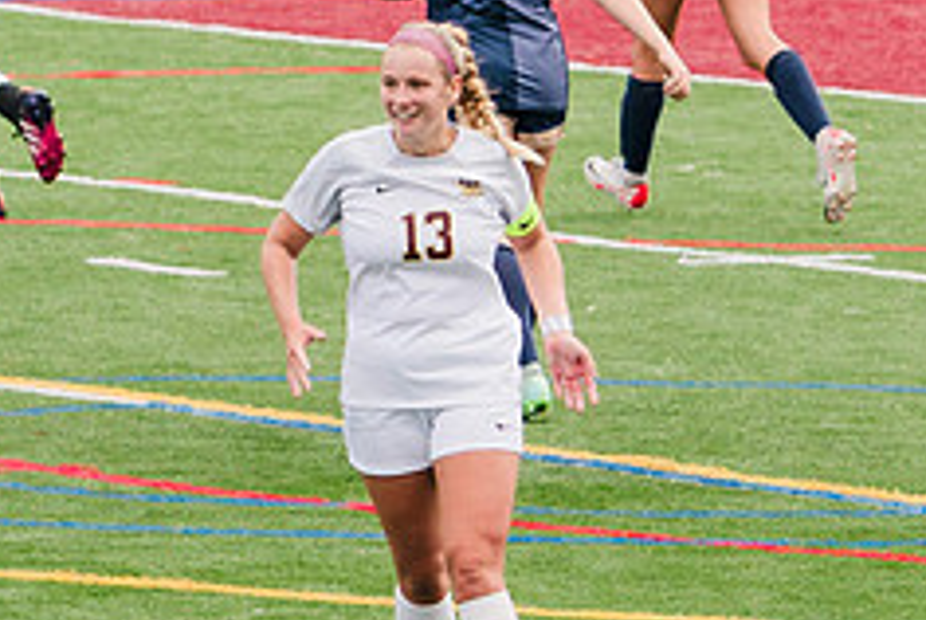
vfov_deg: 1.5
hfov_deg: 2.3
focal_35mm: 910
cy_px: 356
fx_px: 23436
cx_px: 703
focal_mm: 200
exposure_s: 1/1600
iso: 640
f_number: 5.6
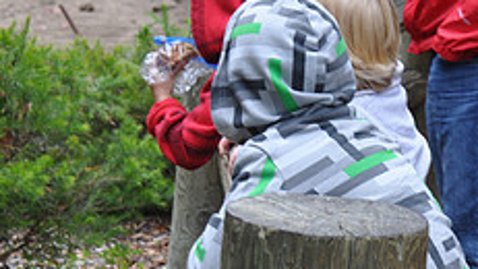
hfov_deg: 12.2
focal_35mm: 173
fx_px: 2193
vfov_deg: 7.0
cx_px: 552
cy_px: -5
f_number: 7.1
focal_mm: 44
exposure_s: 1/160
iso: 320
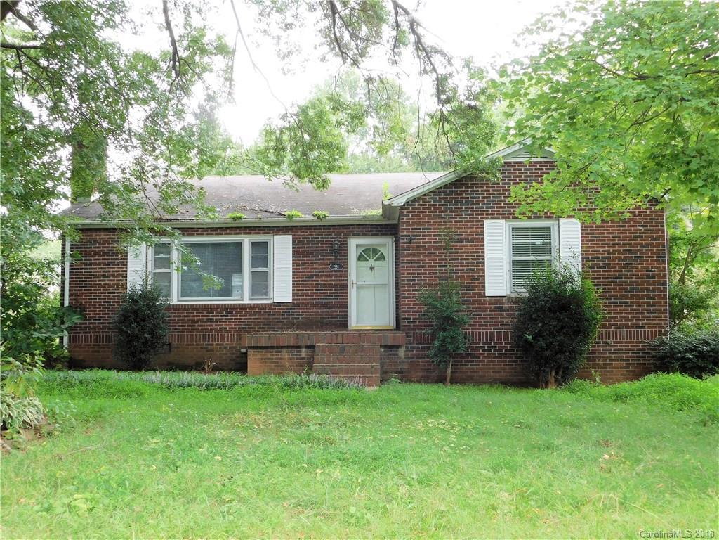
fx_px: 748
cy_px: 270
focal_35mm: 36
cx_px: 360
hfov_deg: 51.4
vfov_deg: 39.7
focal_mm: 6.3
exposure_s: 1/60
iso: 125
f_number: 3.5
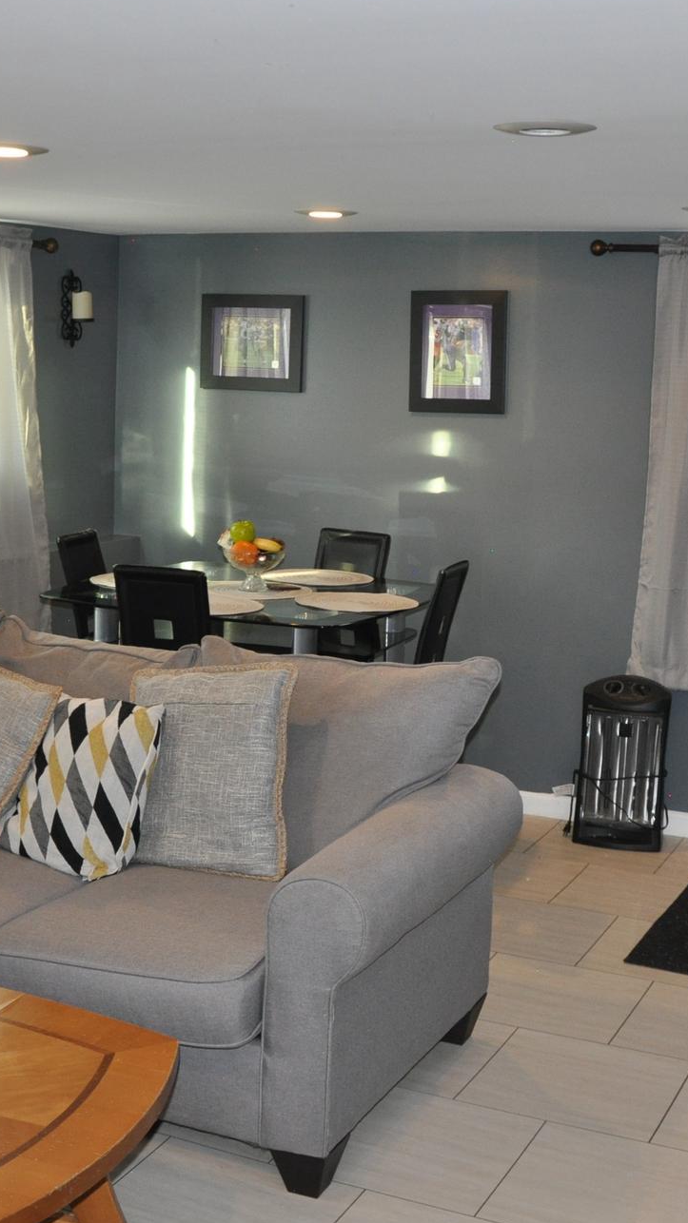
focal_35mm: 45
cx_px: 383
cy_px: 602
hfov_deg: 26.5
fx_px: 1460
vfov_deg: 45.5
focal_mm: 18
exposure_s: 1/60
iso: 800
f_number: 3.5
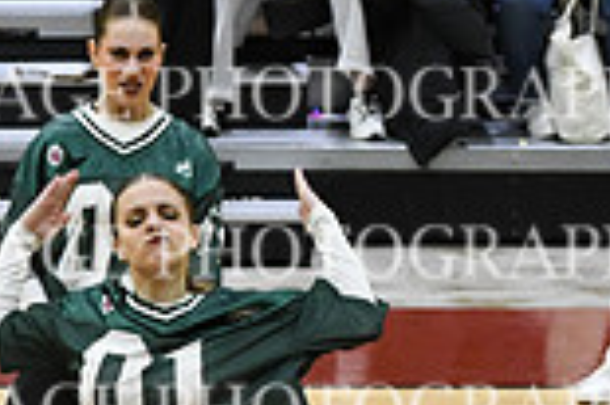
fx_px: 9309
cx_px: 134
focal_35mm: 550
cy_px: 490
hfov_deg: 3.8
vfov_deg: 2.5
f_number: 4
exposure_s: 1/250
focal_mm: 98
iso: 3200
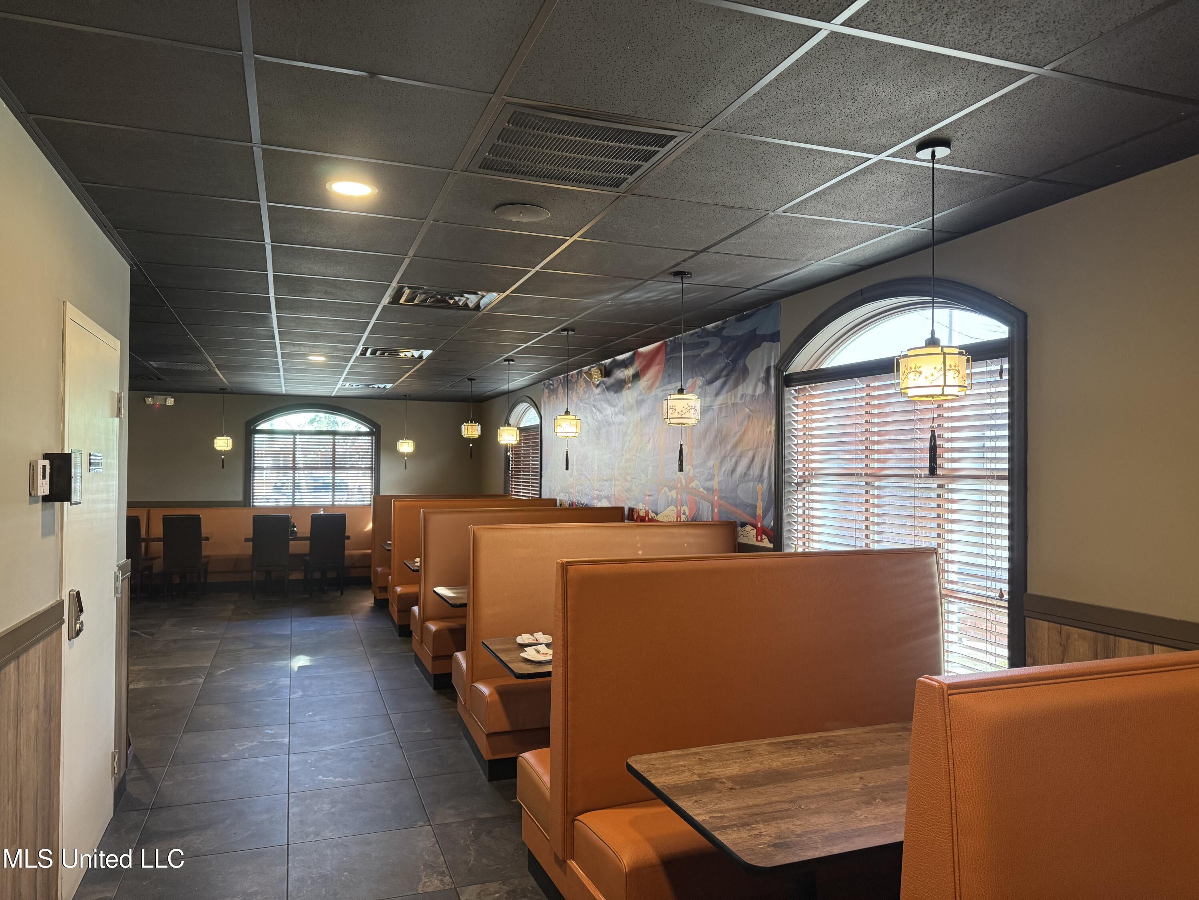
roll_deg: -0.7
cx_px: 600
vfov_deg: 56.8
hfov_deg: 71.6
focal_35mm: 24
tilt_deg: +0.1
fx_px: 831
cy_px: 450
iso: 200
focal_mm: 6.76
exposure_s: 1/60
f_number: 1.78
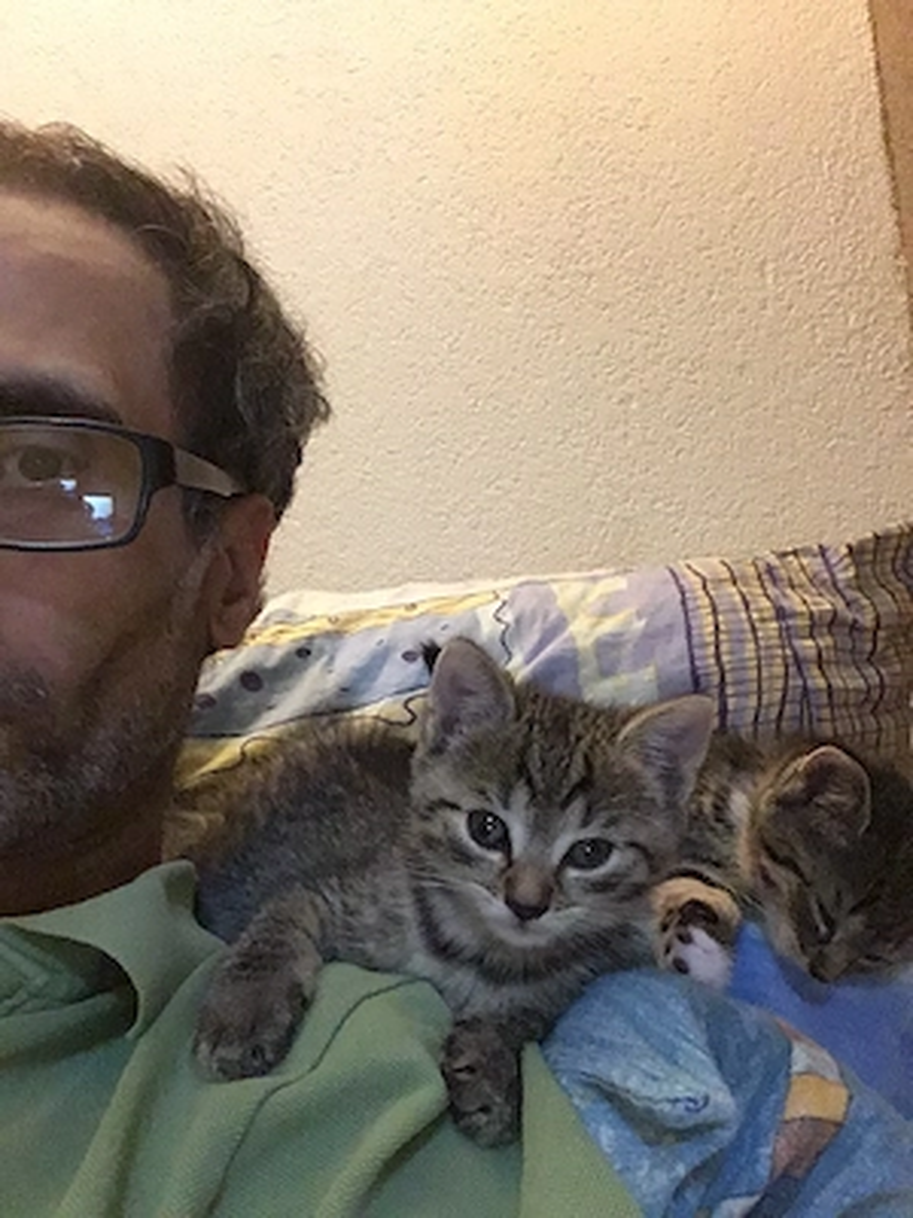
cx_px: 456
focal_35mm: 31
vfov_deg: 58.4
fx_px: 1090
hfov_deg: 45.4
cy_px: 609
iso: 1000
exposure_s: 1/17
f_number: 2.4
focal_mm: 2.15
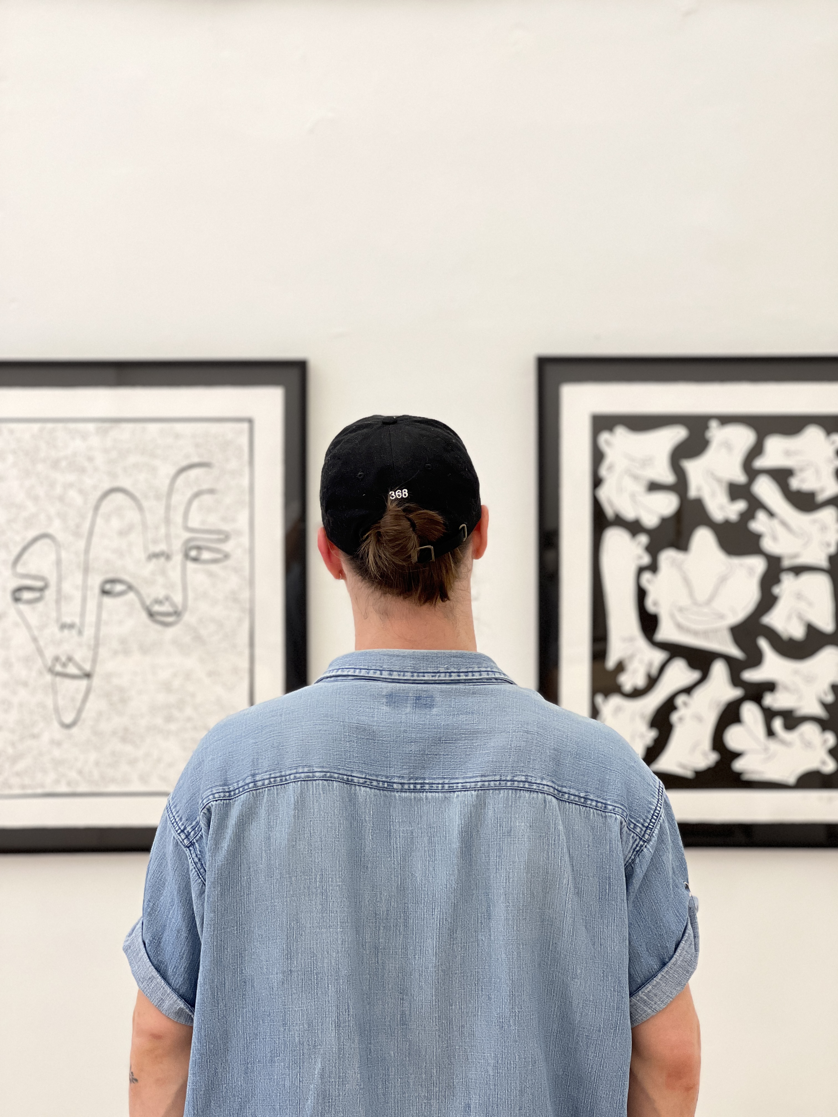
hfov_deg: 19.1
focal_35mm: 77
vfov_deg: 25.3
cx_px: 419
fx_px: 2485
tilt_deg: -1.3
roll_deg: +0.7
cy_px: 558
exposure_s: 1/120
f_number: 2.8
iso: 200
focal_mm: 9
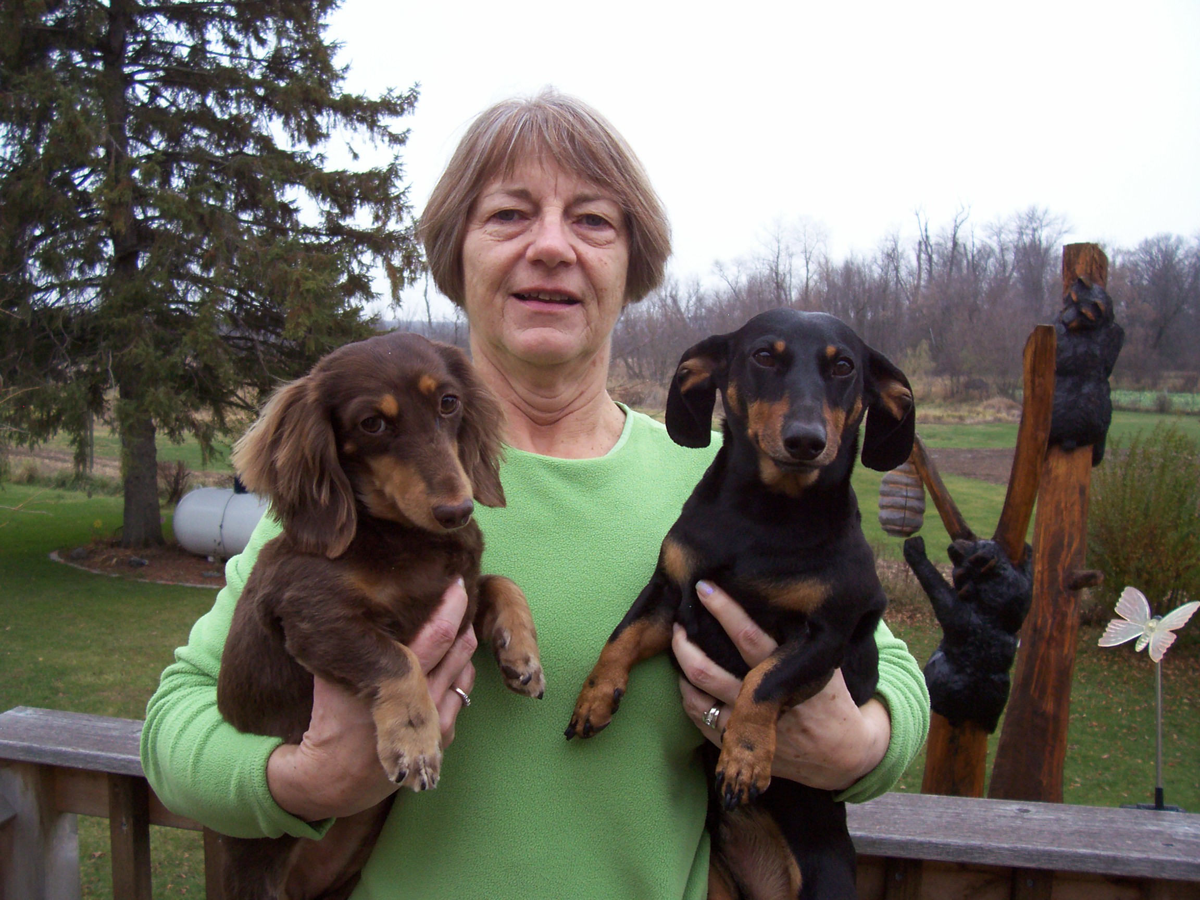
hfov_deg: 54.0
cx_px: 600
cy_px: 450
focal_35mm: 34
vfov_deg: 41.8
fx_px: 1179
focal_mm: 5.6
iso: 80
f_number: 2.7
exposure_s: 1/373
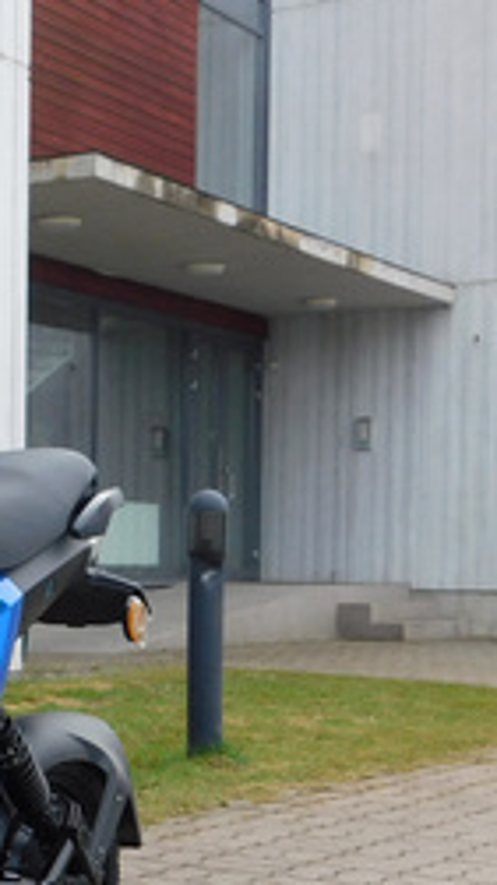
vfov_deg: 26.9
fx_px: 1829
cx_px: -243
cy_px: 635
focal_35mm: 78
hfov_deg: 14.5
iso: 125
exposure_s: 1/400
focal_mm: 5.3
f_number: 3.2
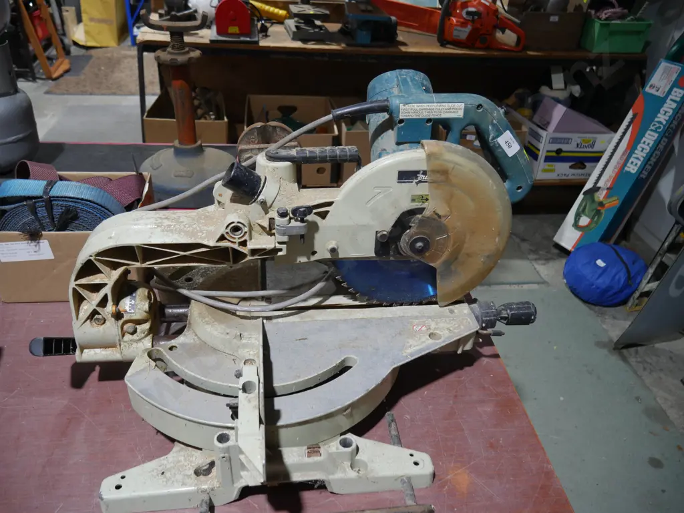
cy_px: 256
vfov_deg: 49.8
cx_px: 342
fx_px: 554
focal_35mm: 28
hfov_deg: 63.4
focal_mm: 14
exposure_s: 1/60
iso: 320
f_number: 3.5
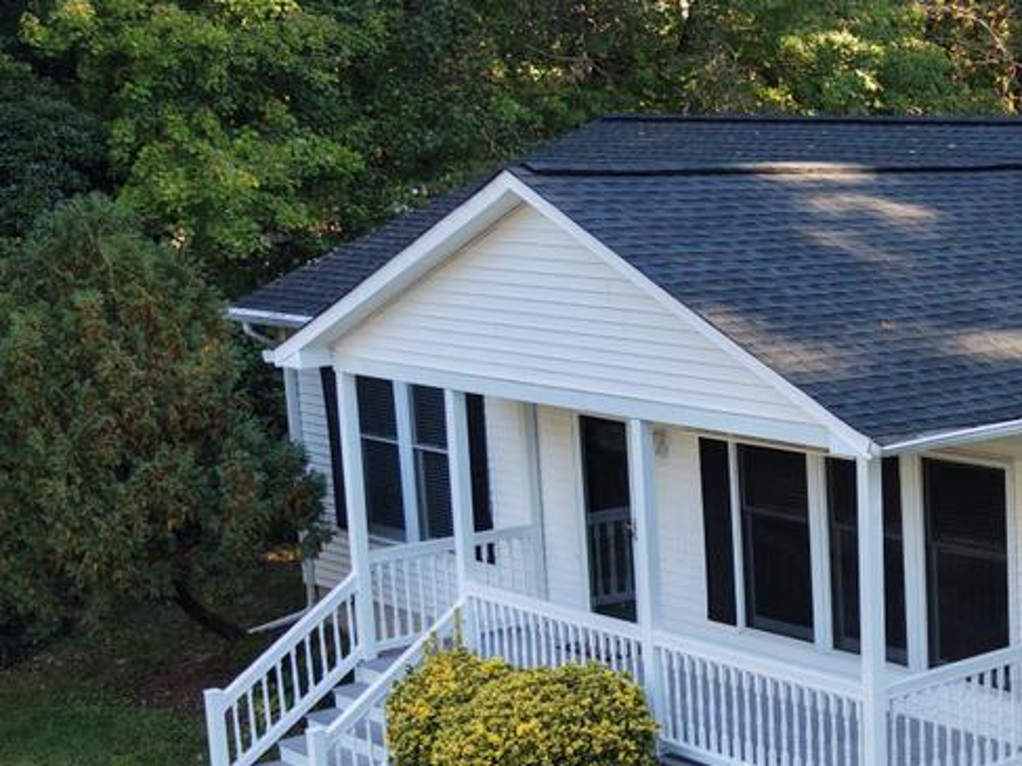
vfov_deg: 20.6
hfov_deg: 25.1
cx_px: 1175
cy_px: 512
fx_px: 2096
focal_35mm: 71
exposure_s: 1/125
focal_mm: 8.67
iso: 100
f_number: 1.8
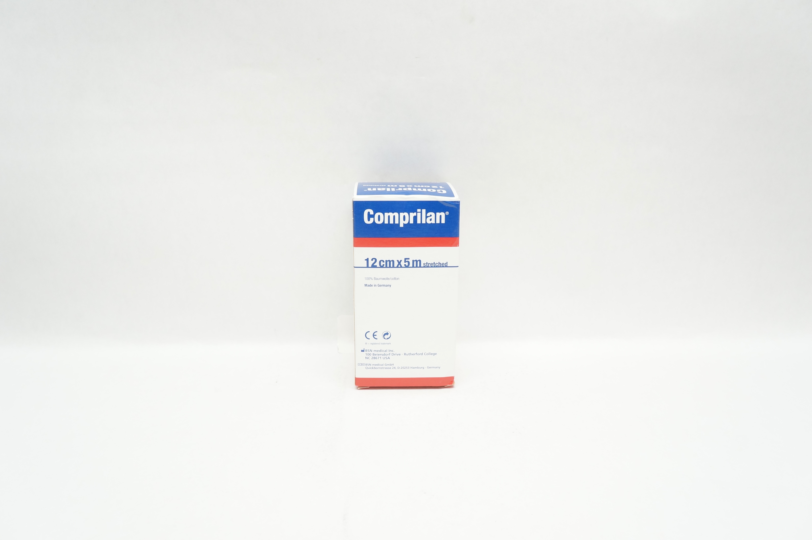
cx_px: 406
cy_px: 270
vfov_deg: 47.8
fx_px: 608
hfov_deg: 67.4
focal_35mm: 27
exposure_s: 1/60
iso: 800
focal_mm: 18
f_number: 6.3
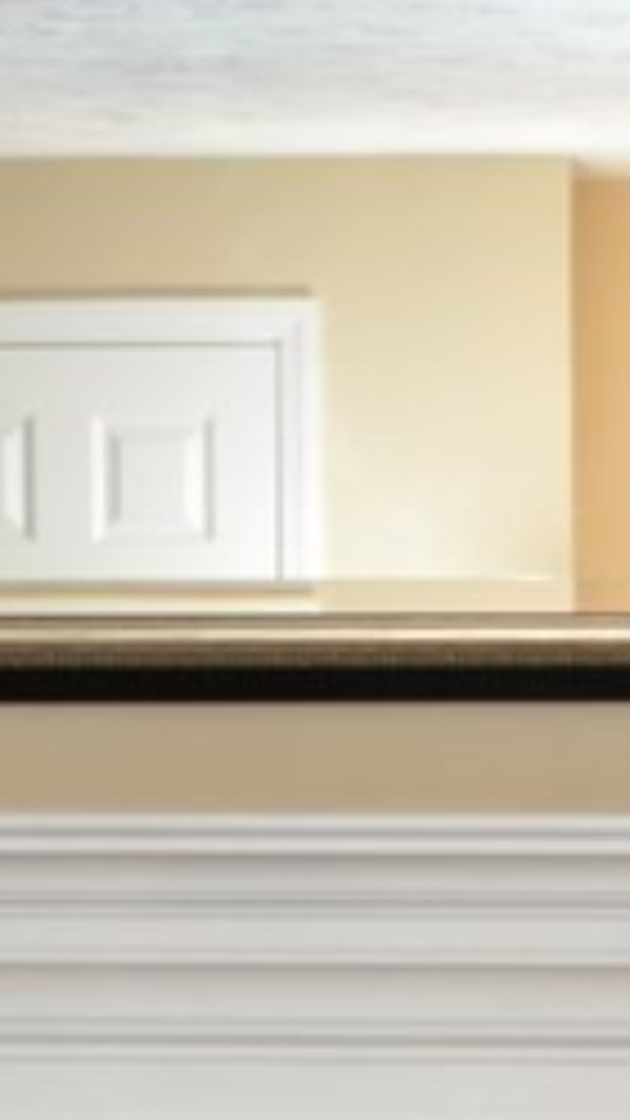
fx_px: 6719
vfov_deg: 9.4
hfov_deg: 5.3
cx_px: -94
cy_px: 1246
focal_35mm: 226
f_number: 2.5
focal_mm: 35
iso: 500
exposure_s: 1/125
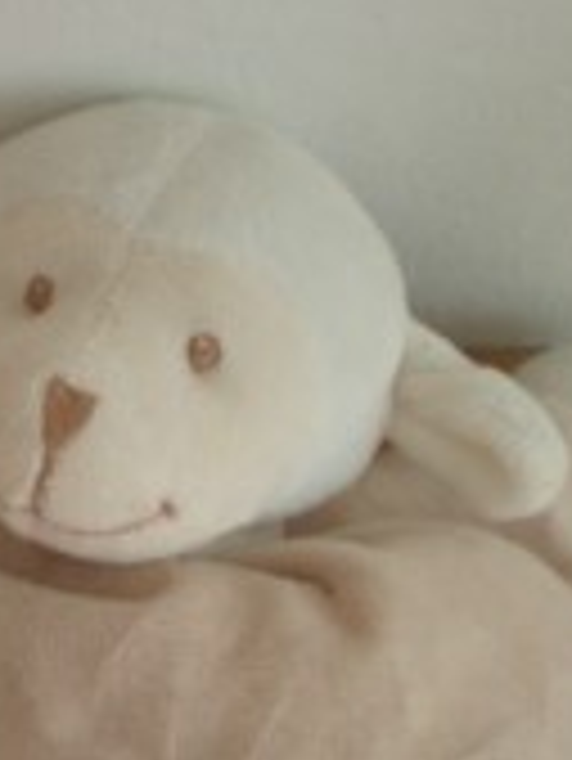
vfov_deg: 16.6
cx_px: 144
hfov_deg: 12.6
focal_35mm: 117
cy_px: 643
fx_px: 2575
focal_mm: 6.3
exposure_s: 1/58
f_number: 3.1
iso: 69
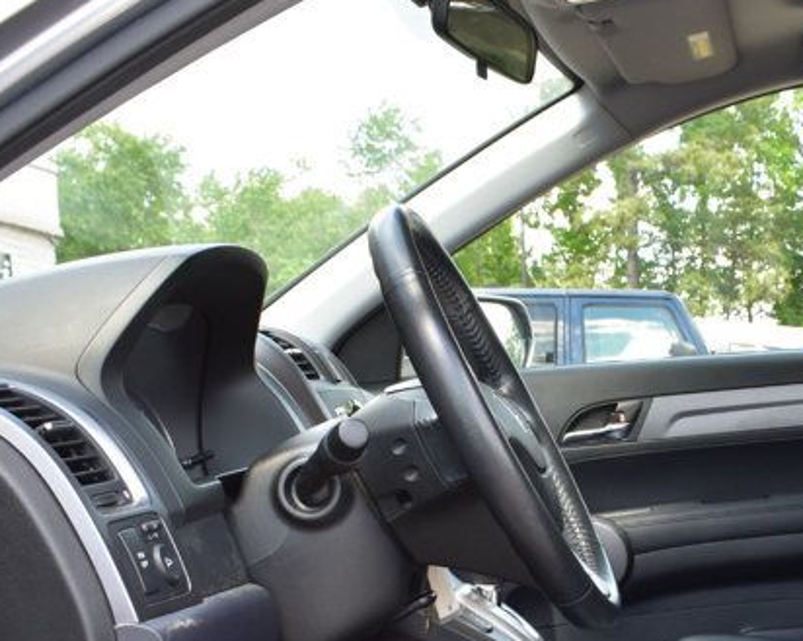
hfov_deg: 29.3
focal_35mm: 63
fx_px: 1496
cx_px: 645
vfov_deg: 23.5
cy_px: 583
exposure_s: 1/60
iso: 400
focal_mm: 18
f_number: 8
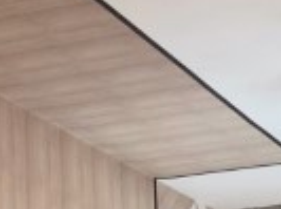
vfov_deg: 9.7
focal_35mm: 140
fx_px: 1133
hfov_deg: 14.1
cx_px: 226
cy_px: 445
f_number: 1.8
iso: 50
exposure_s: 1/100
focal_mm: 3
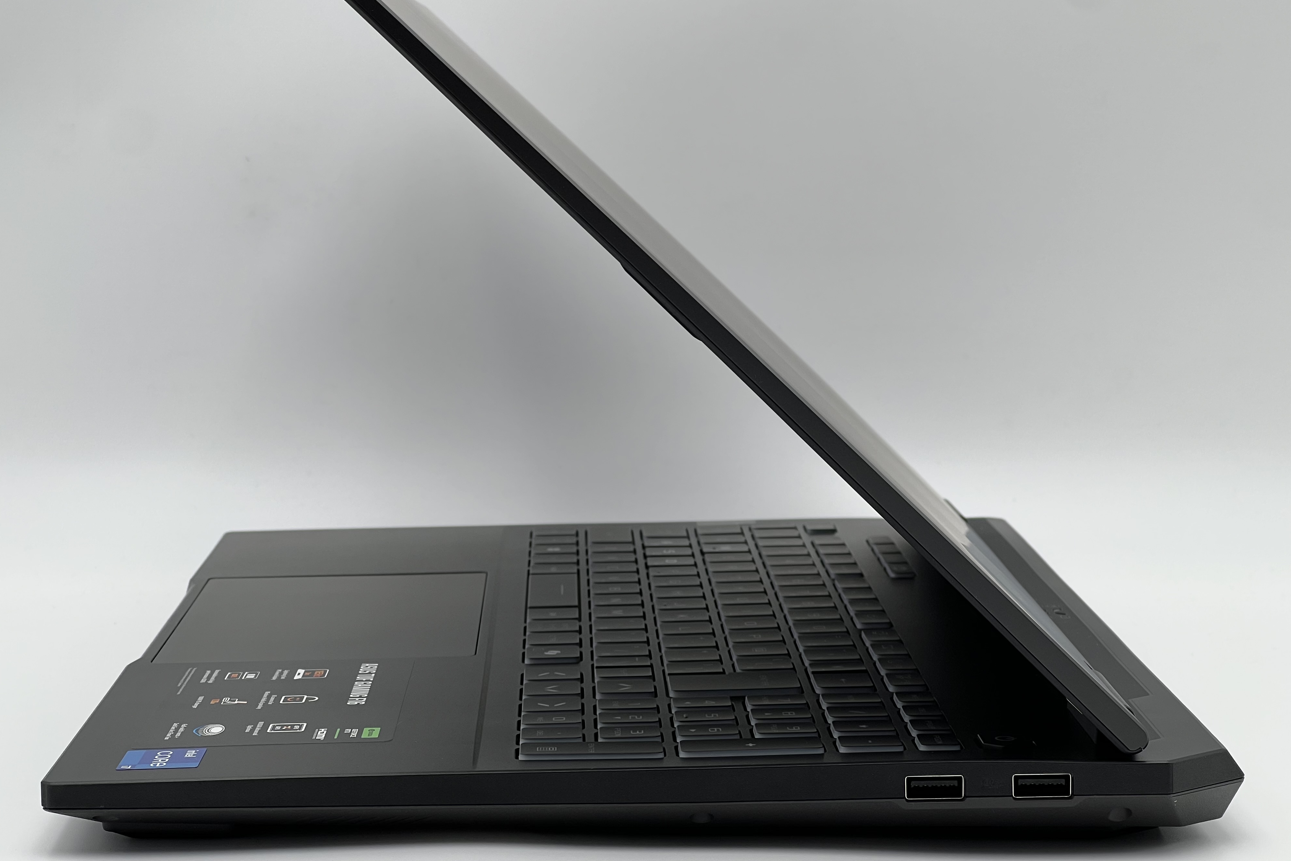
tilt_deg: -6.4
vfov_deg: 16.9
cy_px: 427
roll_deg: -0.3
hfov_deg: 25.1
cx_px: 649
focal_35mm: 81
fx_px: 2905
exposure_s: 1/133
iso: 32
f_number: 2.8
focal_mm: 9
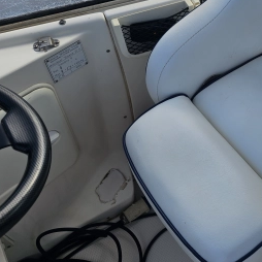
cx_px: 281
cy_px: 74
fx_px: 377
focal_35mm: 44
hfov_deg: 33.9
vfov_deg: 37.6
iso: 10
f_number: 1.7
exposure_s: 1/310
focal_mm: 6.3
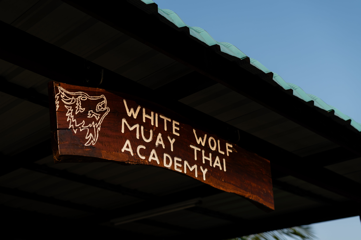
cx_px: 180
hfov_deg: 39.6
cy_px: 120
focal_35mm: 50
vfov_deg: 27.0
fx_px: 501
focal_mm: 50
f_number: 2.8
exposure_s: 1/1000
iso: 200
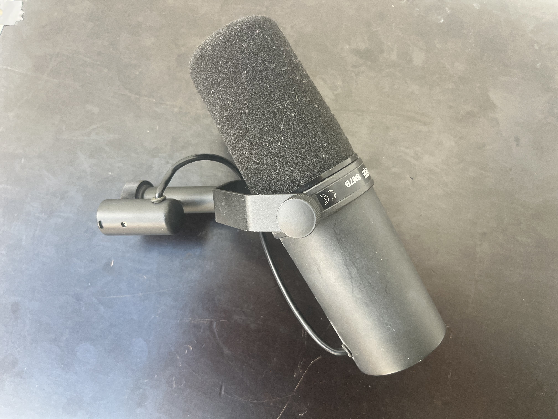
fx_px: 419
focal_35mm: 26
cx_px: 279
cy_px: 210
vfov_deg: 53.1
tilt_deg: -80.1
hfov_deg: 67.3
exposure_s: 1/111
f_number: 1.6
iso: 125
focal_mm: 5.1
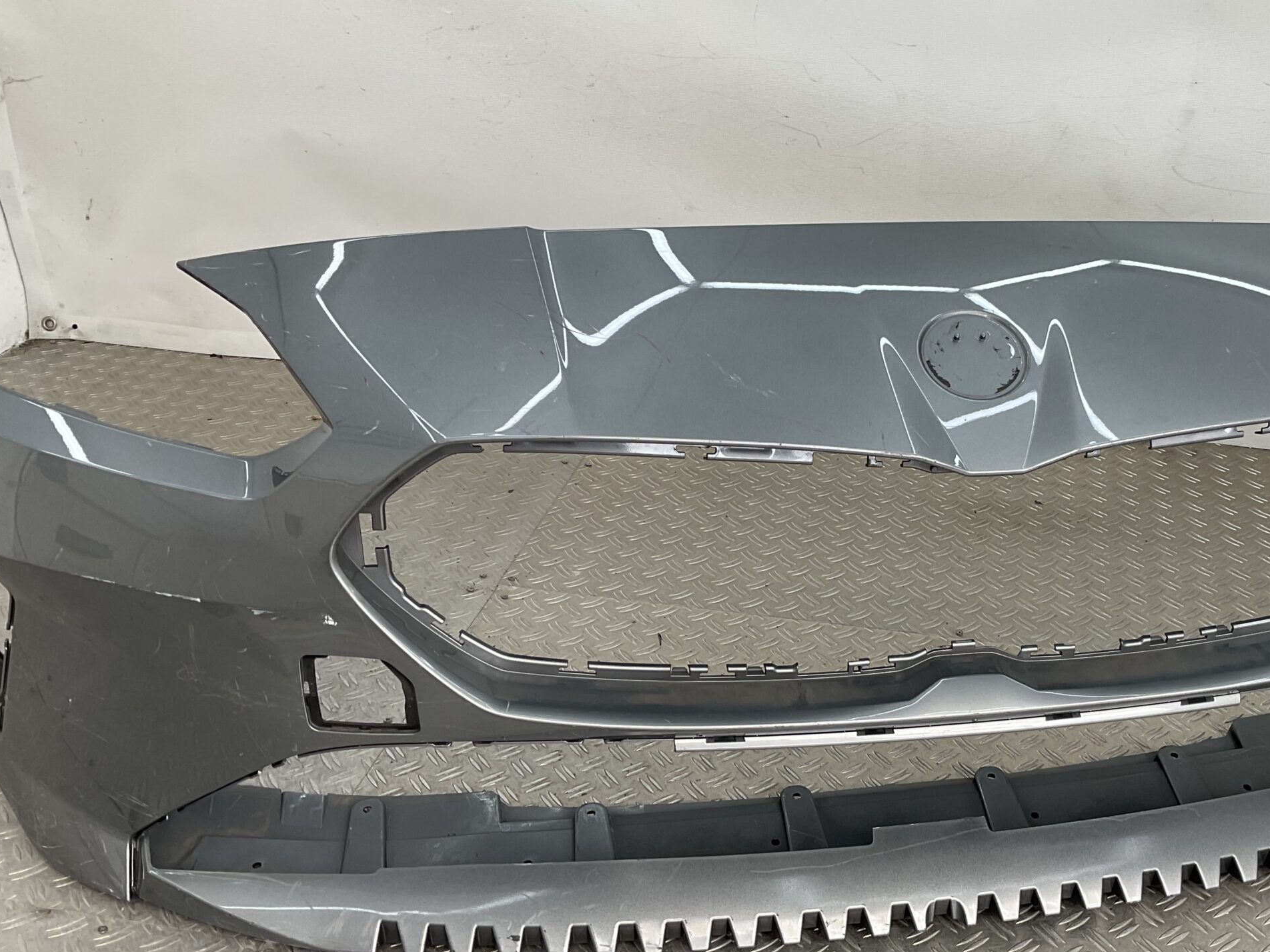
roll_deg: -4.9
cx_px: 834
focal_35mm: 39
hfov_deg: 47.2
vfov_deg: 36.7
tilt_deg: -31.3
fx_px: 1431
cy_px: 565
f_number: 1.8
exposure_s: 1/120
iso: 16
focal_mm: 3
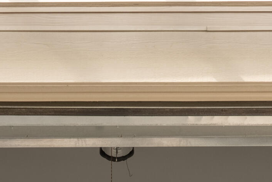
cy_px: 359
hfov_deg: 14.1
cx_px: 125
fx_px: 1096
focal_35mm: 145
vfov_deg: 8.9
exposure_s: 1/1600
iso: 800
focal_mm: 34
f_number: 11
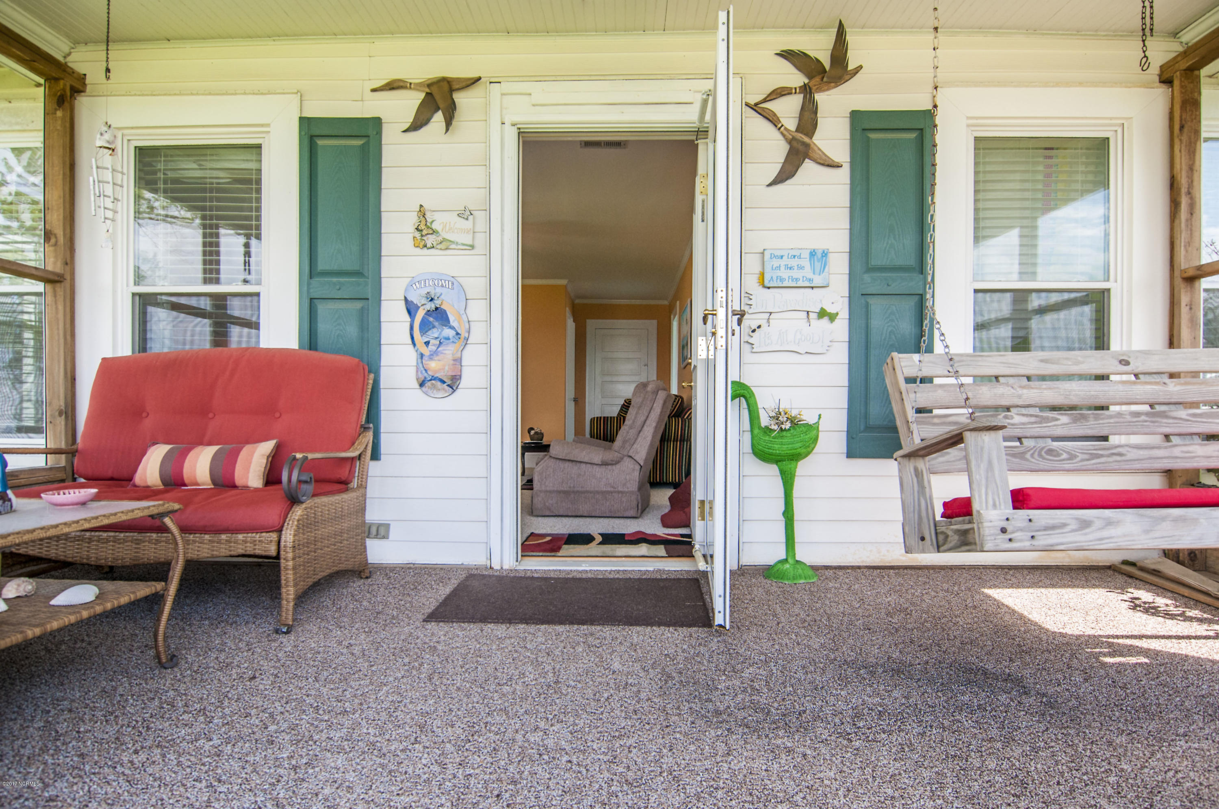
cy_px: 404
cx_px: 610
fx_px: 609
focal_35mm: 18
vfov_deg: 67.2
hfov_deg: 90.1
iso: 200
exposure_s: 1/125
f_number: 5.6
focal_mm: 12
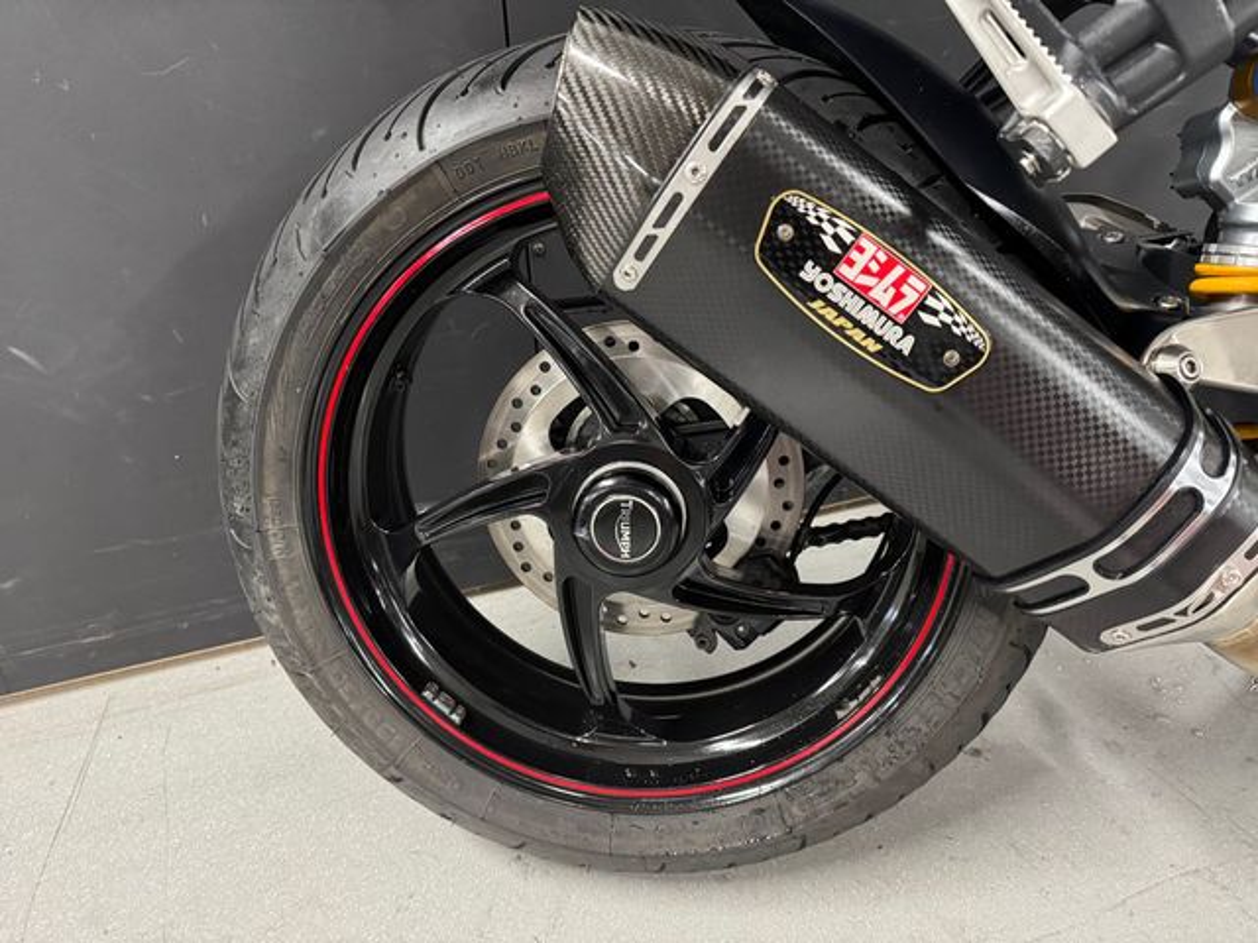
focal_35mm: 24
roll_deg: +2.3
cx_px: 629
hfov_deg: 71.6
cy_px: 472
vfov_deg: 56.8
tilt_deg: -27.7
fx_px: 872
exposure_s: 1/50
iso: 640
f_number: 1.78
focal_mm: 6.76
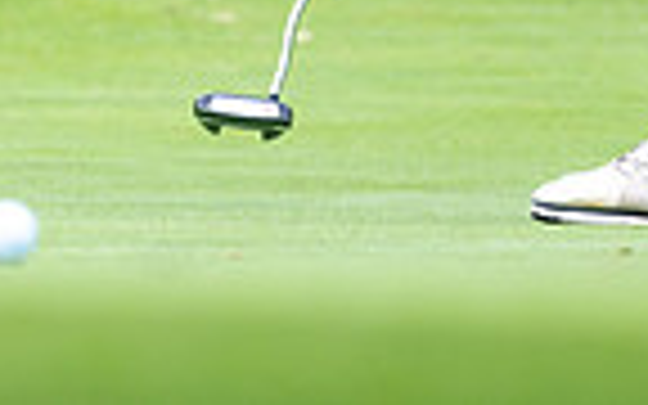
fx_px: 24230
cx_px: -41
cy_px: -472
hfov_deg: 1.5
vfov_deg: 1.0
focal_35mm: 1372
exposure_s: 1/320
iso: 160
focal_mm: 300
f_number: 5
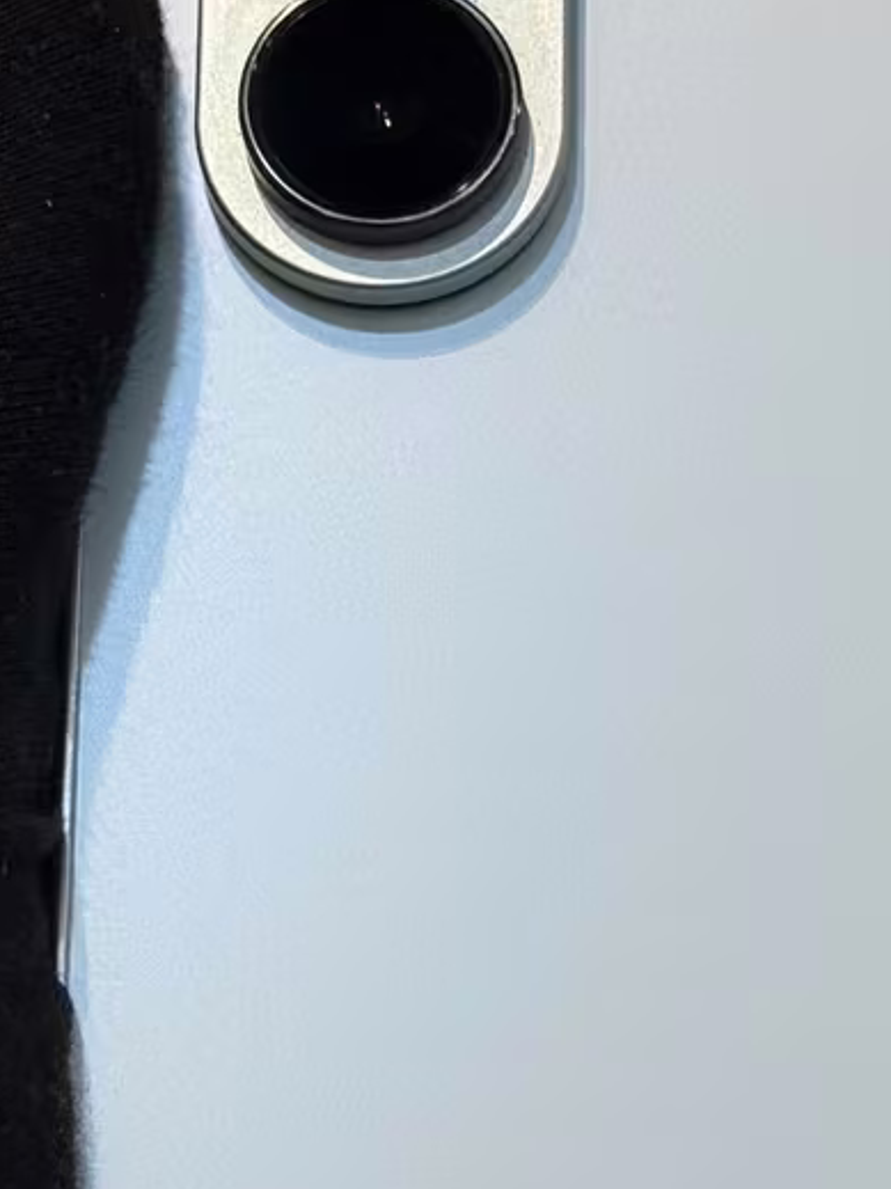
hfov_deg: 10.0
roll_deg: -2.6
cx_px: 657
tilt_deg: +12.7
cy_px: 696
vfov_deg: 13.3
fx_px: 5081
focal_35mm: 148
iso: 64
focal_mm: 6.76
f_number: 1.78
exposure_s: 1/100
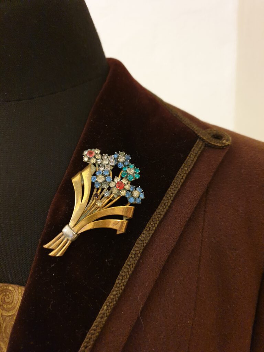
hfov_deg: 53.1
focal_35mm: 26
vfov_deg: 67.3
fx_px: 264
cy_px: 176
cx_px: 132
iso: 250
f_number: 1.5
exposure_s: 1/33
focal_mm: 4.3
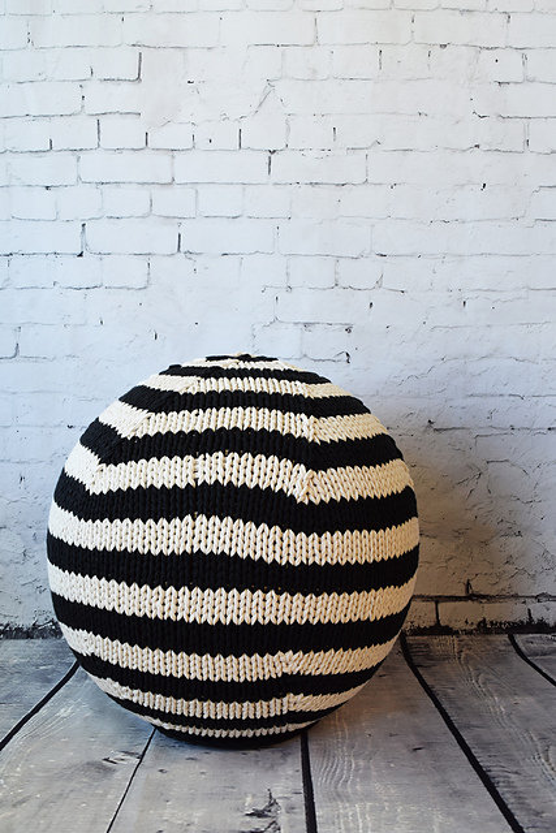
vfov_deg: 55.1
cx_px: 278
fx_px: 799
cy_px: 416
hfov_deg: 38.4
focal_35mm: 34
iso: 100
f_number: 8
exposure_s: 1/4
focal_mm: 23
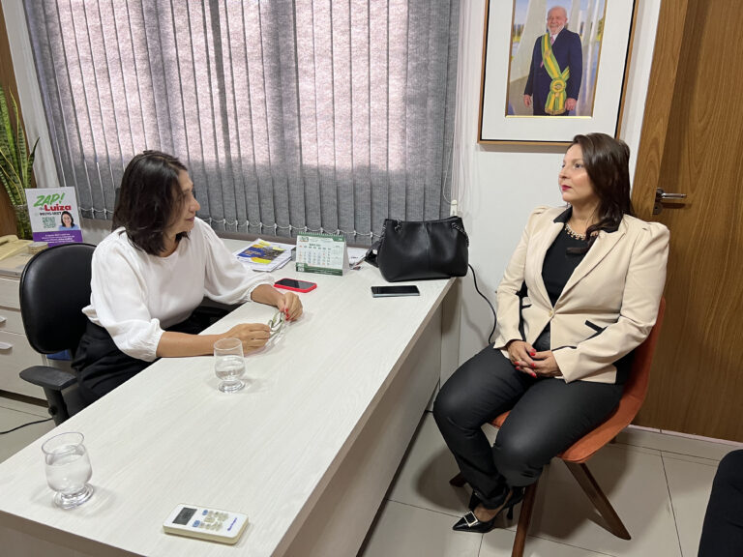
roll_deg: +0.3
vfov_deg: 53.1
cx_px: 372
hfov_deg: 67.3
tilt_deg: -19.0
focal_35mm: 26
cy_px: 278
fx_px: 558
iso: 160
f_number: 1.5
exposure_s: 1/60
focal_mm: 5.7
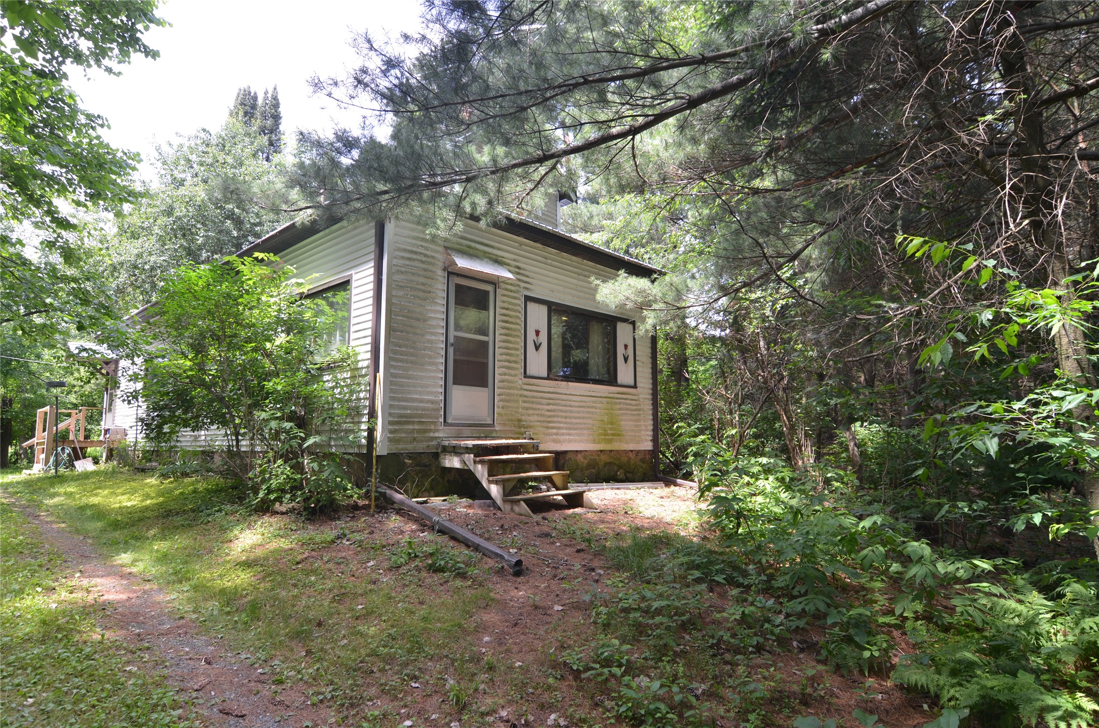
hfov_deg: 85.5
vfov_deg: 63.0
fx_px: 594
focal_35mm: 20
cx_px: 550
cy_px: 364
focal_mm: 13
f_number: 5.6
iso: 280
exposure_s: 1/125
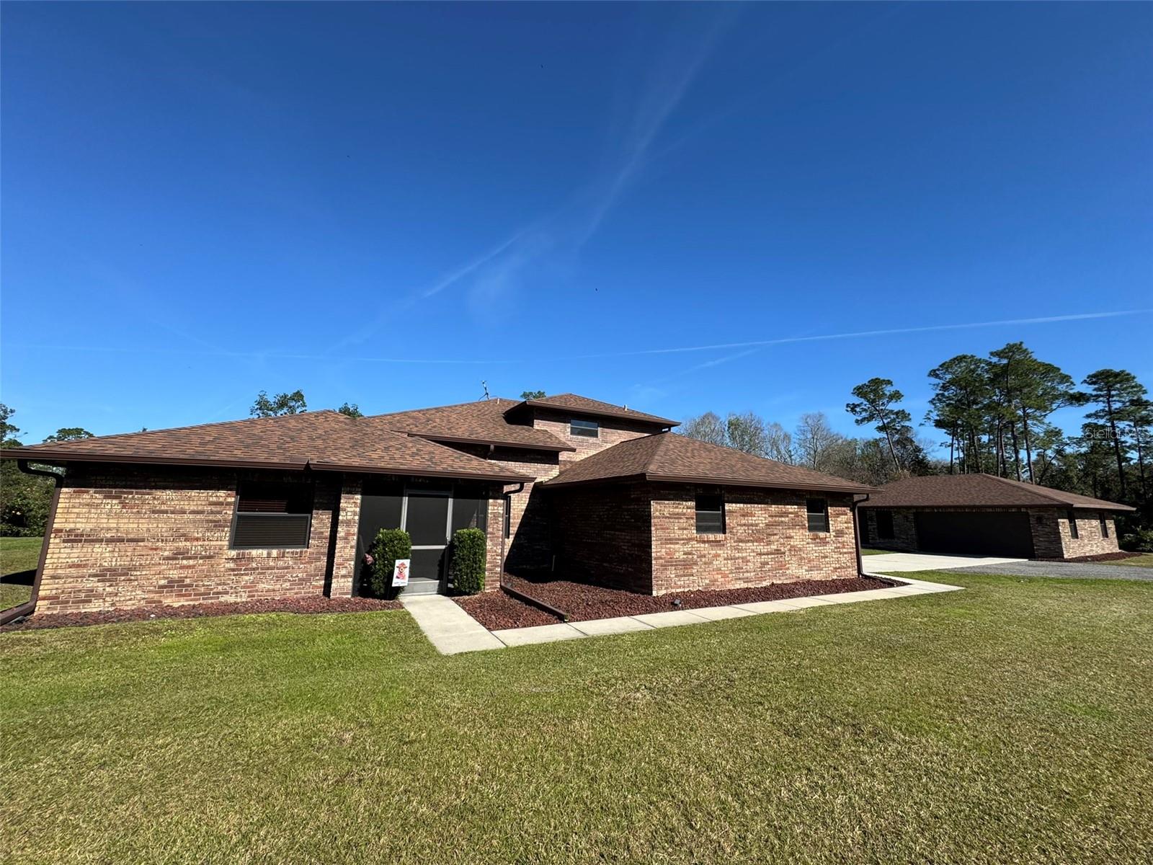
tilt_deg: +9.7
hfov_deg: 102.1
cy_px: 432
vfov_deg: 85.7
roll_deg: -0.5
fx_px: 466
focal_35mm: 14
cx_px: 576
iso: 50
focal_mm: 2.22
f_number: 2.2
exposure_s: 1/1748
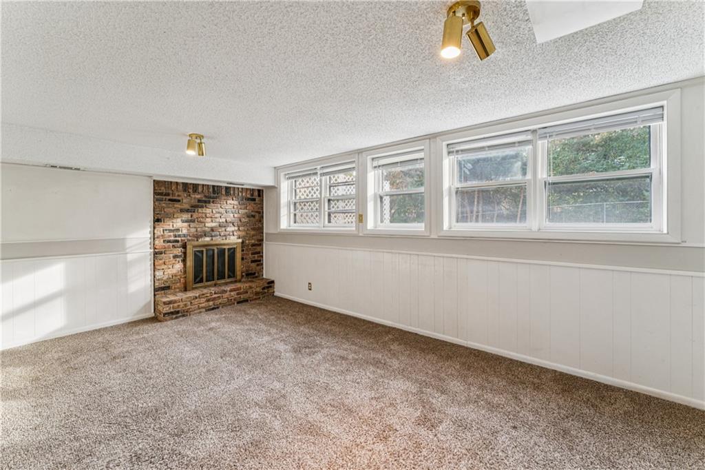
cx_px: 352
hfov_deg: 104.3
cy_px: 235
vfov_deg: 81.2
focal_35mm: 14
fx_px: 274
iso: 400
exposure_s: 1/6
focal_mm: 14
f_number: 11
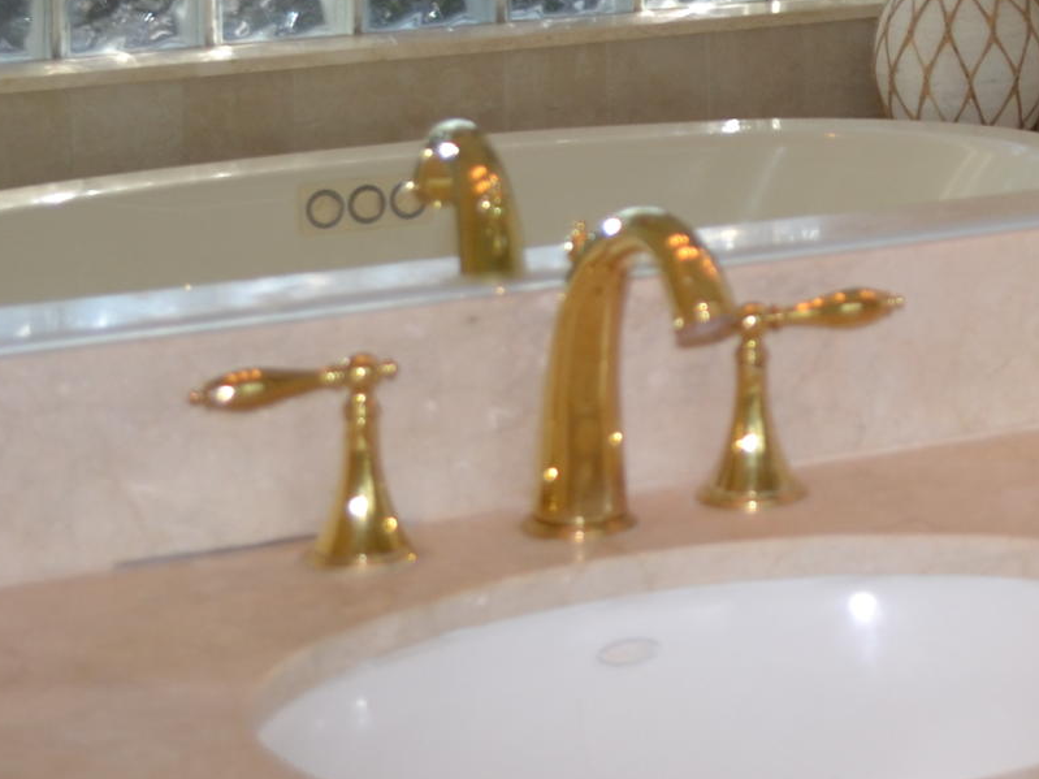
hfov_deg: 14.3
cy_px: -415
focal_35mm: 130
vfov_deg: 10.9
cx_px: 1516
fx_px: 3901
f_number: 4
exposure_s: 1/125
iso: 200
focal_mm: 24
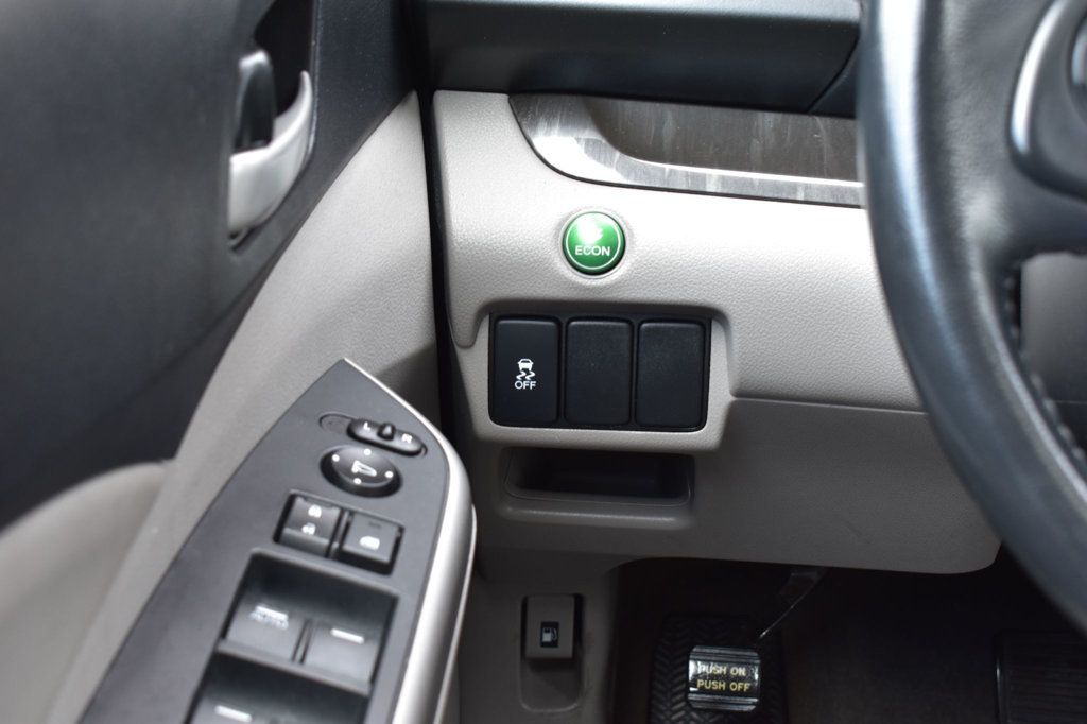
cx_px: 544
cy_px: 362
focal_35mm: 60
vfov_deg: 22.6
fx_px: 1811
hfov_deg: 33.4
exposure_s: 1/25
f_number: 7.1
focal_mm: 40
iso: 400
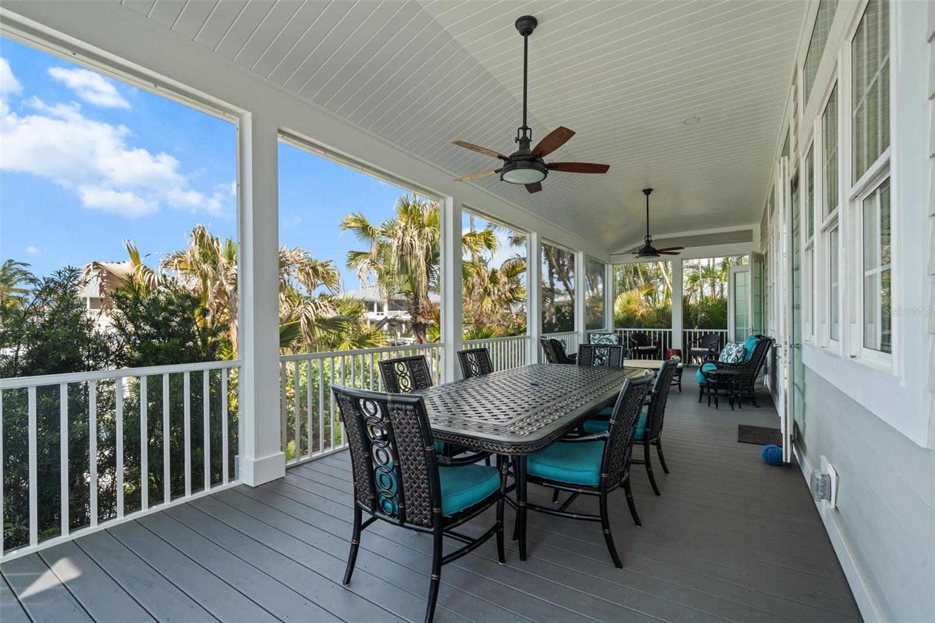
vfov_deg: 77.3
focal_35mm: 15
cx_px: 468
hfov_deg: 100.4
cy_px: 312
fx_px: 389
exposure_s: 1/13
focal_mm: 15
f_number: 9
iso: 200
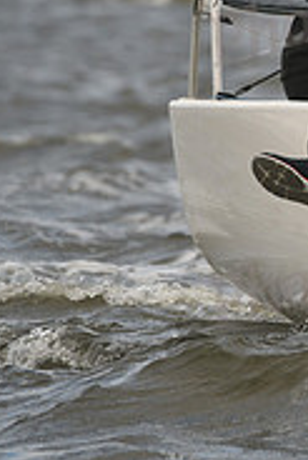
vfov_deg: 1.6
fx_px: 16138
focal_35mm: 1260
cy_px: 96
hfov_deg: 1.1
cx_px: 694
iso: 320
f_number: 6.3
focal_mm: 400
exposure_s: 1/1000
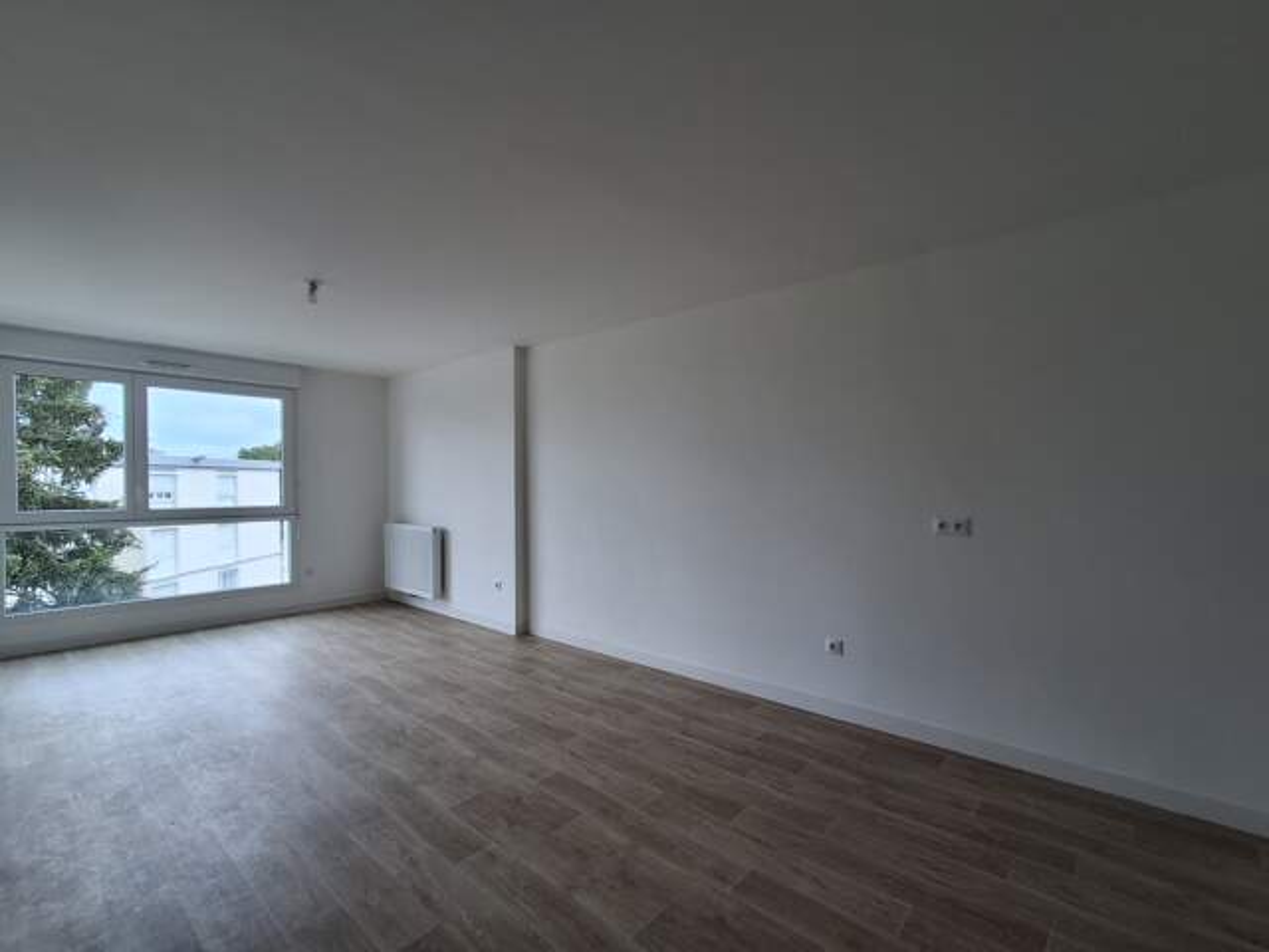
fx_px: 587
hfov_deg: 94.5
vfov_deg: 78.1
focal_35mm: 16
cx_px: 634
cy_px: 476
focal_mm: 1.64
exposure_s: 1/135
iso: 40
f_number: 2.2
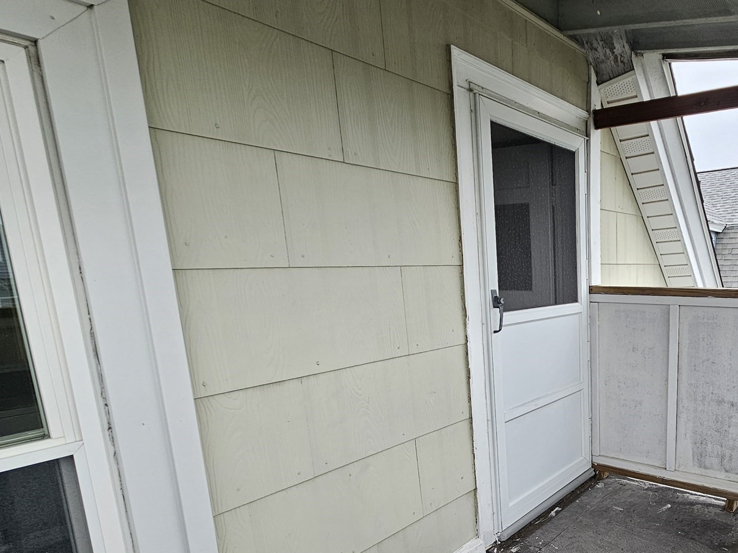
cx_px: 592
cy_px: 362
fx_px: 469
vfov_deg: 59.9
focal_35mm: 22
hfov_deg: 68.9
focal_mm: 2.2
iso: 50
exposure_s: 1/385
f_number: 2.2
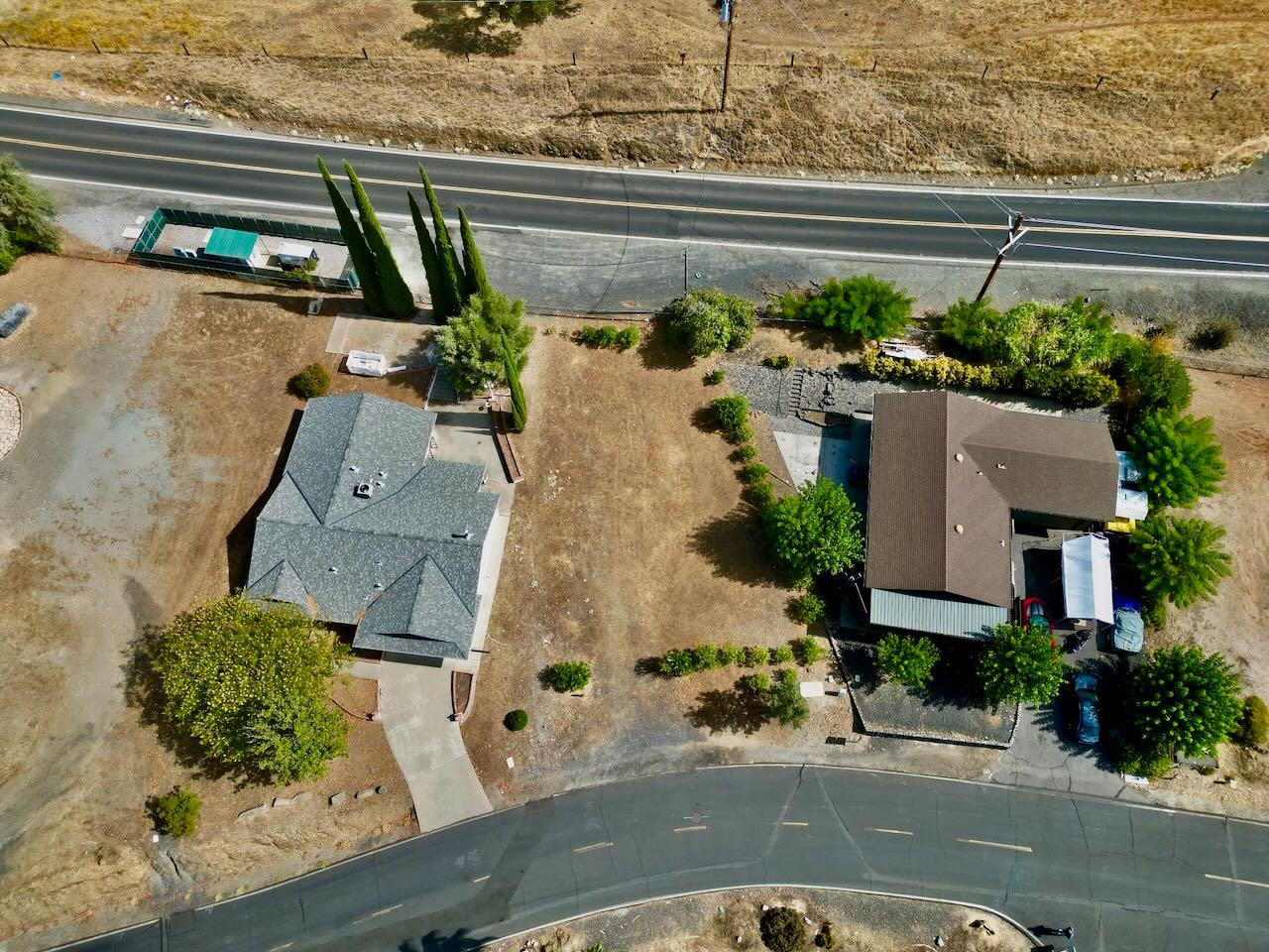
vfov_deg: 56.8
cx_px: 634
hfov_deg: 71.6
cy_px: 476
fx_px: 880
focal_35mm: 24
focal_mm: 6.72
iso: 110
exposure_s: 1/1600
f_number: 1.7
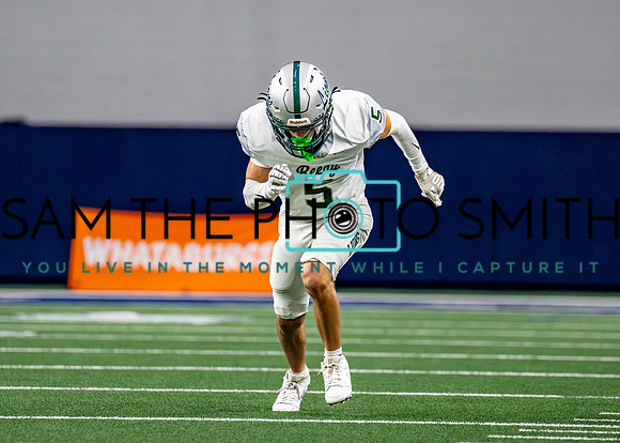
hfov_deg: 5.0
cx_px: 351
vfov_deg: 3.6
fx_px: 7092
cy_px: 173
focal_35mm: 403
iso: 5000
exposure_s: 1/2000
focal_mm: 200
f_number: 2.8
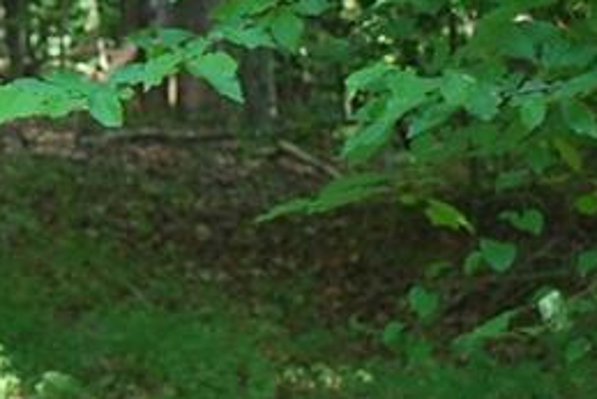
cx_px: -574
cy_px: -23
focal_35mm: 249
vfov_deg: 5.5
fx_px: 4131
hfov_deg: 7.9
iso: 200
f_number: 5.3
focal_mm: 42
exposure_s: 1/40
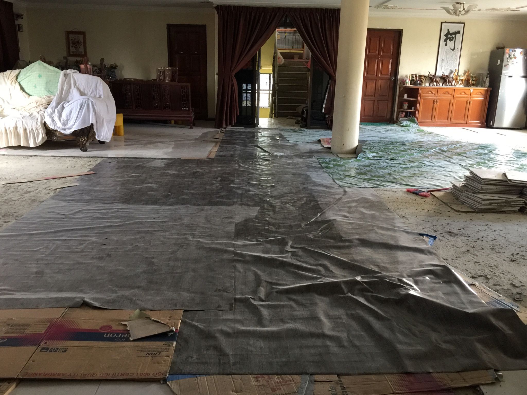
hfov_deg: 61.7
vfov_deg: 48.2
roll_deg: -0.5
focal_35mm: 29
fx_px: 442
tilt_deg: -14.7
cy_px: 198
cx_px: 264
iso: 100
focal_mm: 4.15
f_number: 2.2
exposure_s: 1/17
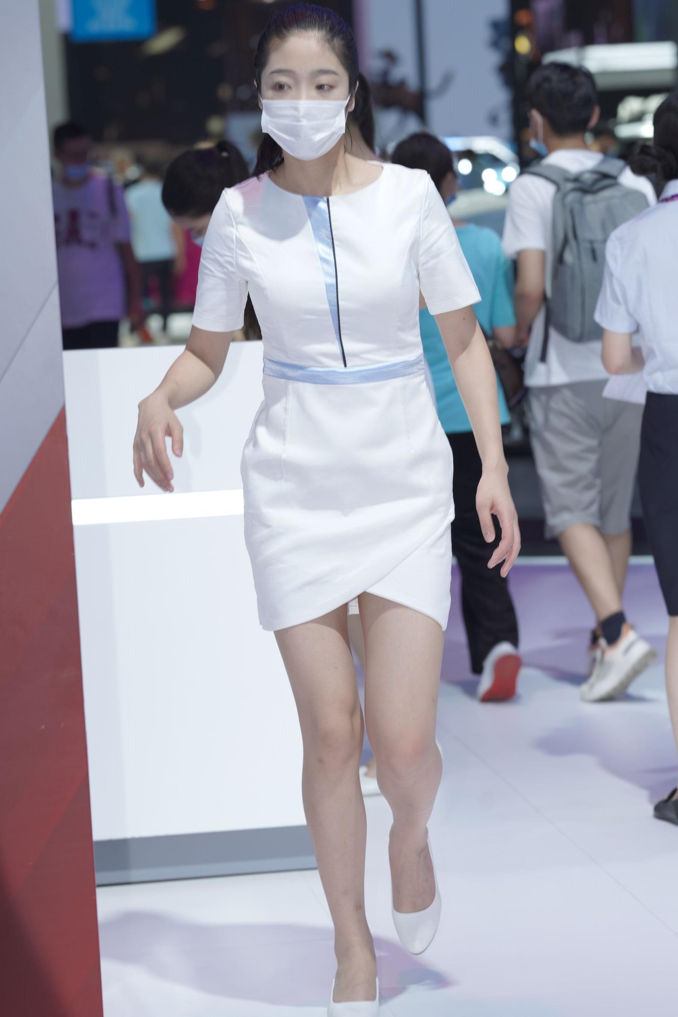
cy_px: 508
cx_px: 339
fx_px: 3813
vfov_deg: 15.2
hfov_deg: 10.2
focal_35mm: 135
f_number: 5
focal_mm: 135
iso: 400
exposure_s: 1/200
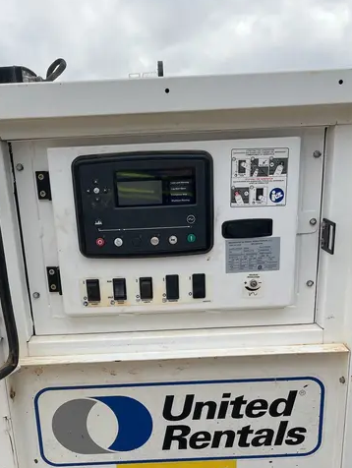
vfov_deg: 45.5
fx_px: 541
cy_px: 338
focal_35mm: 40
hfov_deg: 36.0
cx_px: 157
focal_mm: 5.1
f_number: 1.6
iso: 50
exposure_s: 1/348
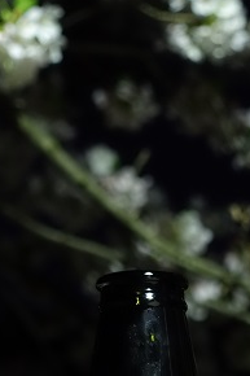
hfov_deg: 14.3
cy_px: 376
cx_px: 198
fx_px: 991
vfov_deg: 20.8
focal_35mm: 95
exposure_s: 1/10
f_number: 2.8
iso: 800
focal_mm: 15.94
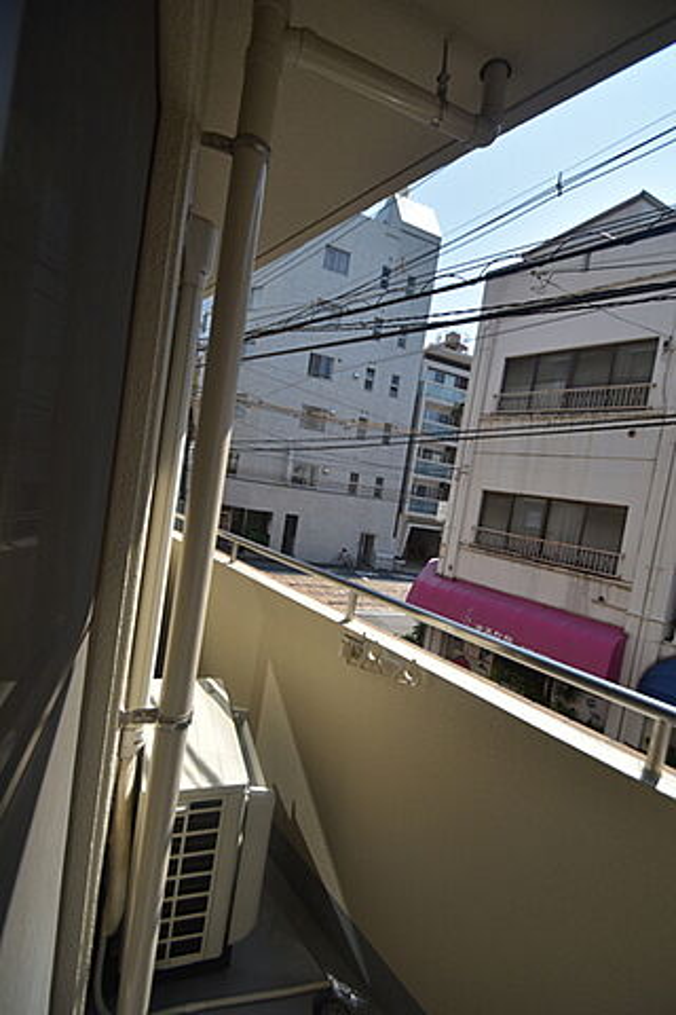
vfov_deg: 100.4
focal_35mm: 15
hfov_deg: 77.3
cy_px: 508
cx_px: 338
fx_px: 422
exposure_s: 1/2000
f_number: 3.5
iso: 200
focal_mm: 10
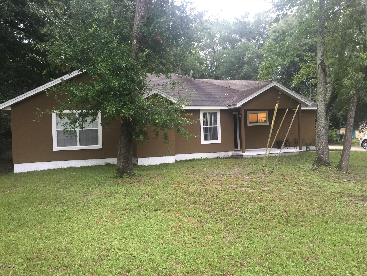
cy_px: 138
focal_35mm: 29
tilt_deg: -1.1
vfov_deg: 48.2
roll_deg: +1.6
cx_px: 184
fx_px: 307
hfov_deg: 61.7
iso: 50
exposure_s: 1/15
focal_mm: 4.15
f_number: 2.2
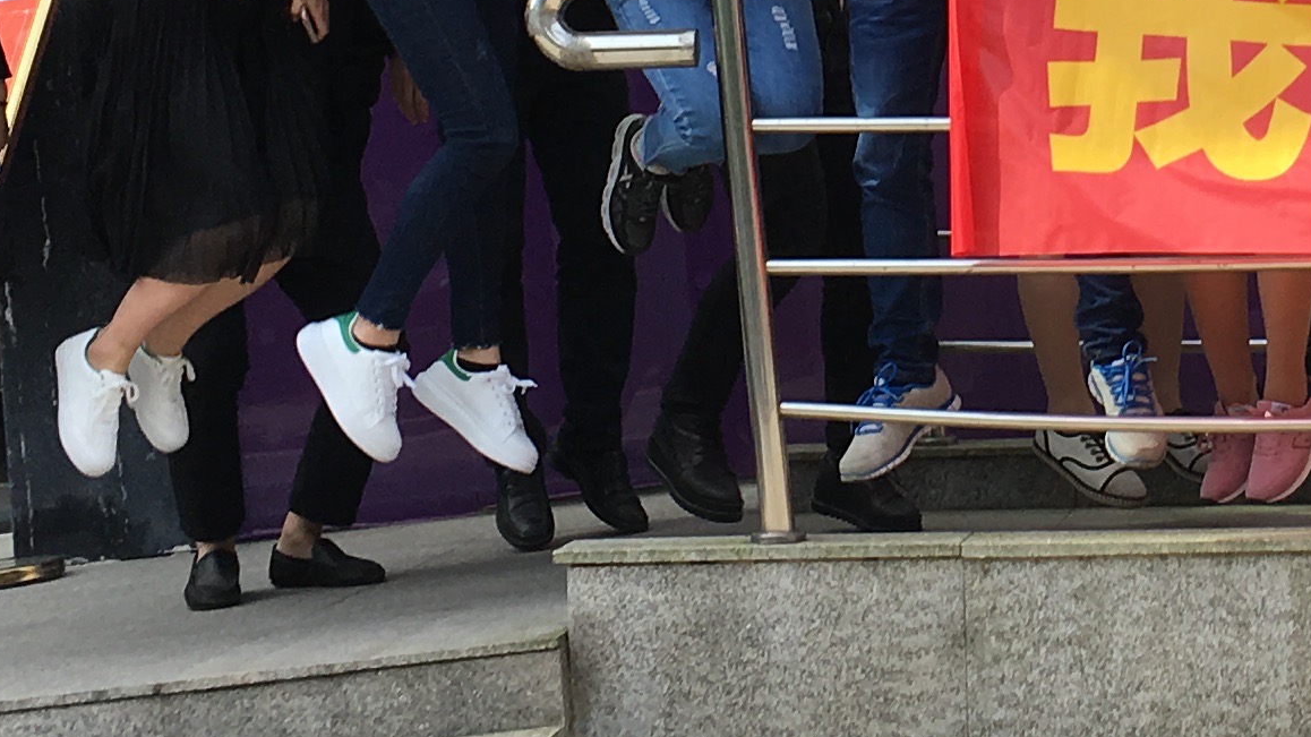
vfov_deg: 10.7
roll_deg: +5.6
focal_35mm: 110
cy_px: -280
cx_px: 1253
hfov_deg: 19.0
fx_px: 3823
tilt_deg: +8.2
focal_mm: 4.15
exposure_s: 1/777
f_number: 2.2
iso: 25
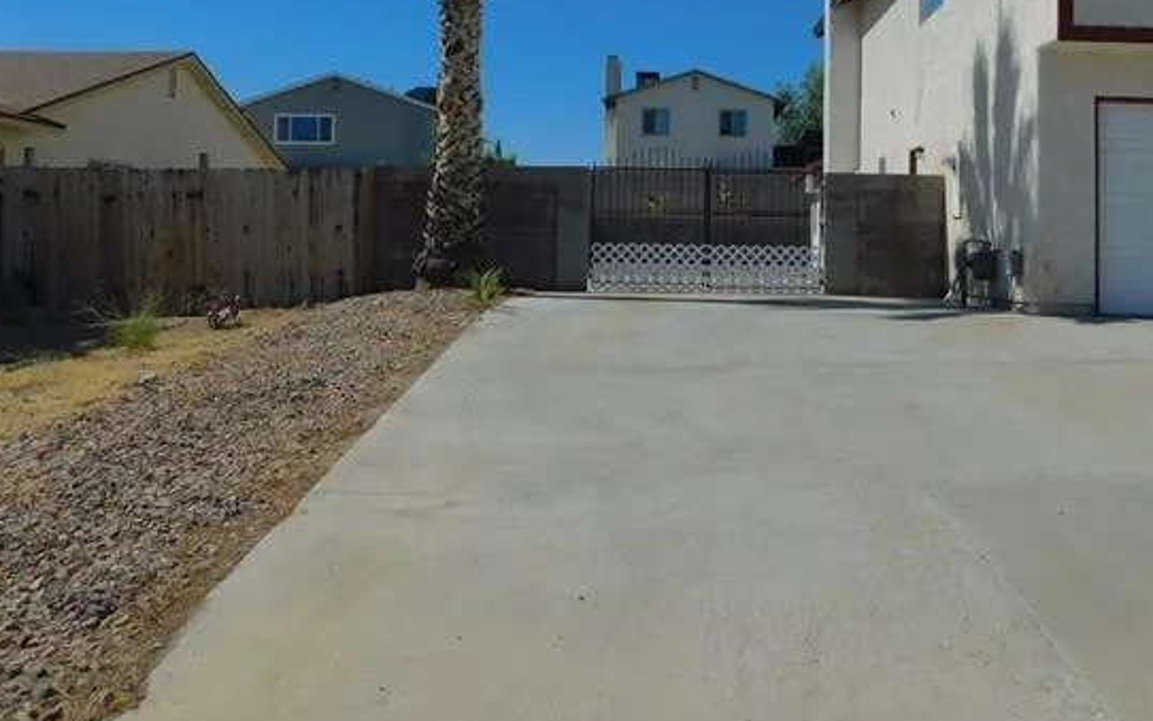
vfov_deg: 34.8
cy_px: 200
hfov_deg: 53.7
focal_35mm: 36
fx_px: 1131
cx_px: 683
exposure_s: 1/1000
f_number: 6
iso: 125
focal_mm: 4
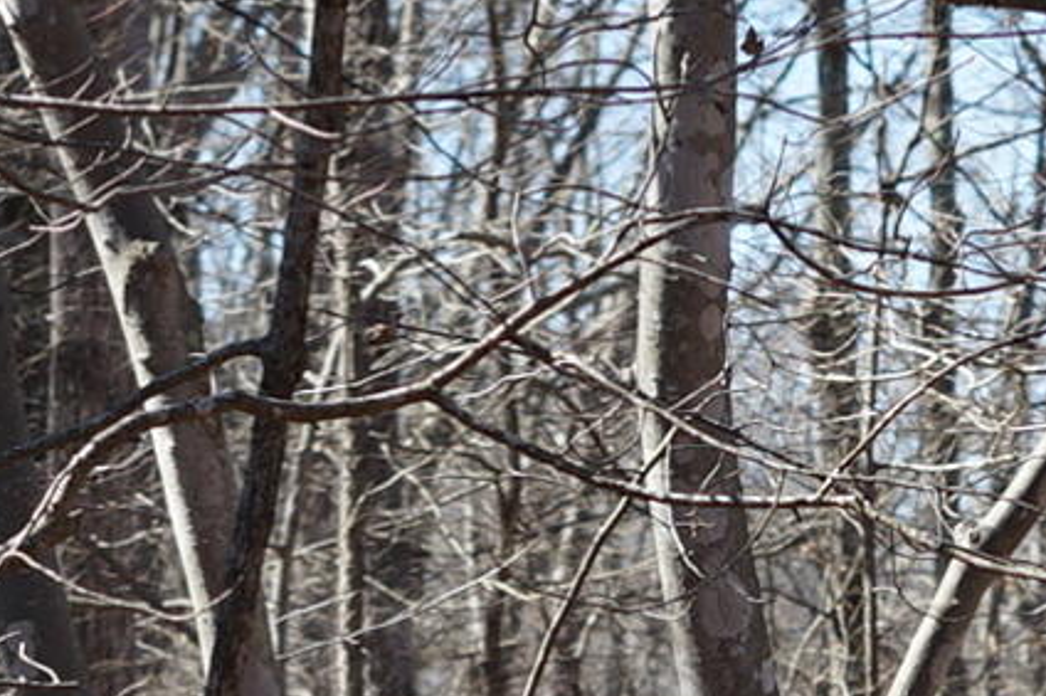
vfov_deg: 3.8
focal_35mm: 354
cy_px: 2100
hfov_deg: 5.8
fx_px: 10277
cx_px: 807
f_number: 4.5
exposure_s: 1/250
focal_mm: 50
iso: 100
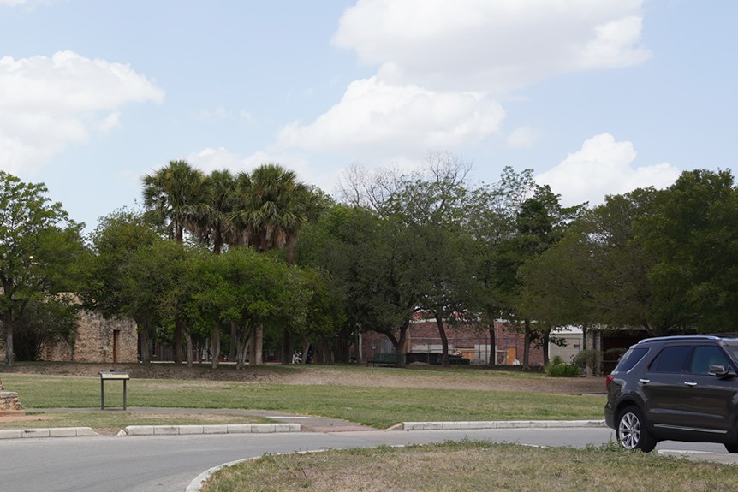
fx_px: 1333
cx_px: -62
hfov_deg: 28.3
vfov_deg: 20.8
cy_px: 353
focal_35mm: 65
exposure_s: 1/100
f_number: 13
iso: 100
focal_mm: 28
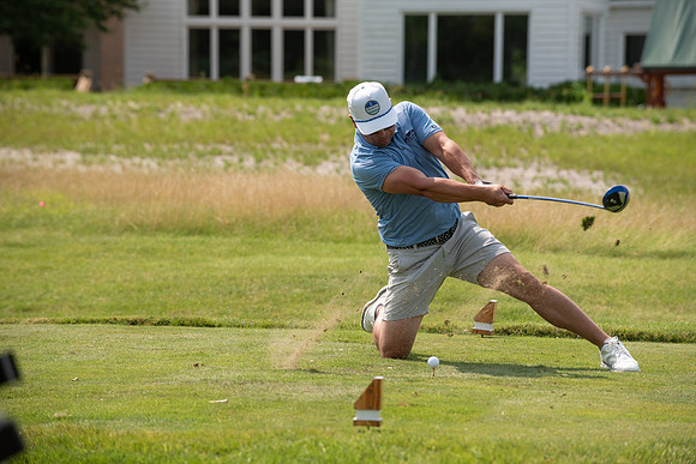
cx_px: 348
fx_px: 3674
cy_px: 232
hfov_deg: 10.8
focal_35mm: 190
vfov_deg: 7.2
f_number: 5
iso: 250
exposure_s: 1/4000
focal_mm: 190
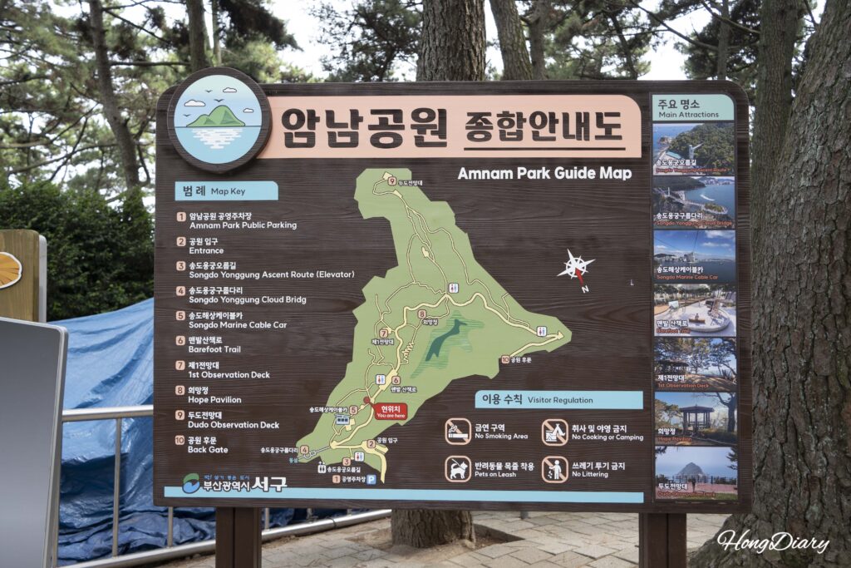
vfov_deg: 46.4
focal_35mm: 28
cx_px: 426
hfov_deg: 65.5
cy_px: 284
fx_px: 662
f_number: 4.5
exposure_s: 1/80
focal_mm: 28
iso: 100
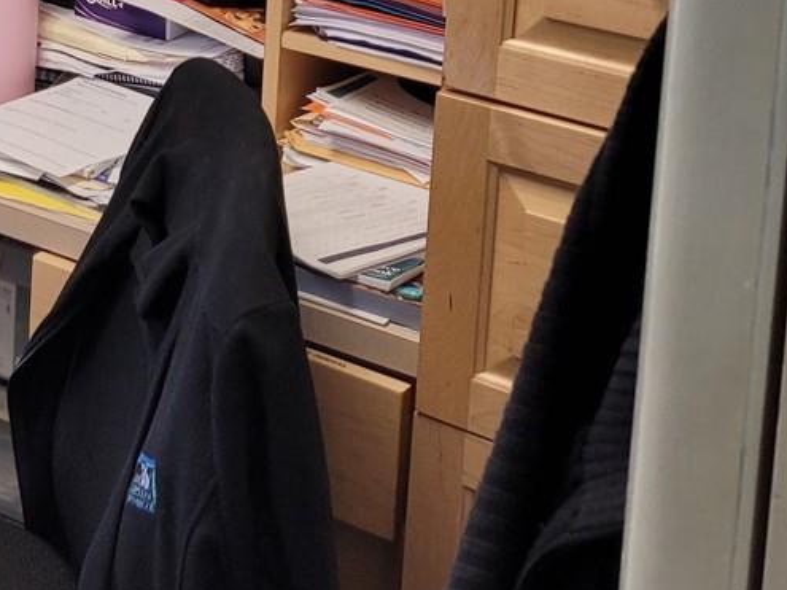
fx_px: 1909
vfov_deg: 16.0
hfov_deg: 20.4
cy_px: -307
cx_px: -347
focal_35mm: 84
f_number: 1.8
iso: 100
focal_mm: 5.4
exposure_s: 1/120
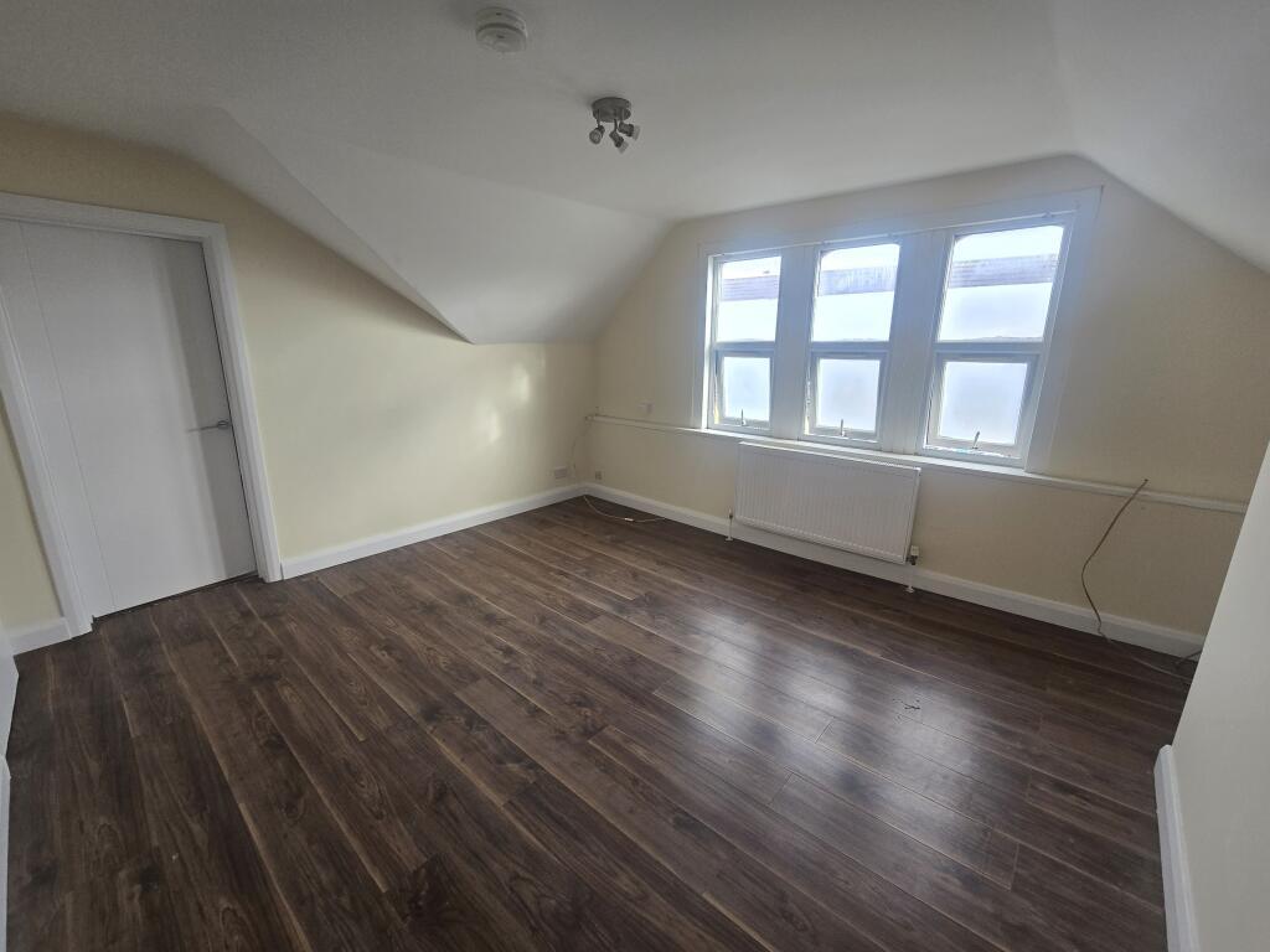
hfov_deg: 106.2
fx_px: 477
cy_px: 476
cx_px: 635
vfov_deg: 89.9
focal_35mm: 13
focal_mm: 2.2
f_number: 2.2
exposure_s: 1/100
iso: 80
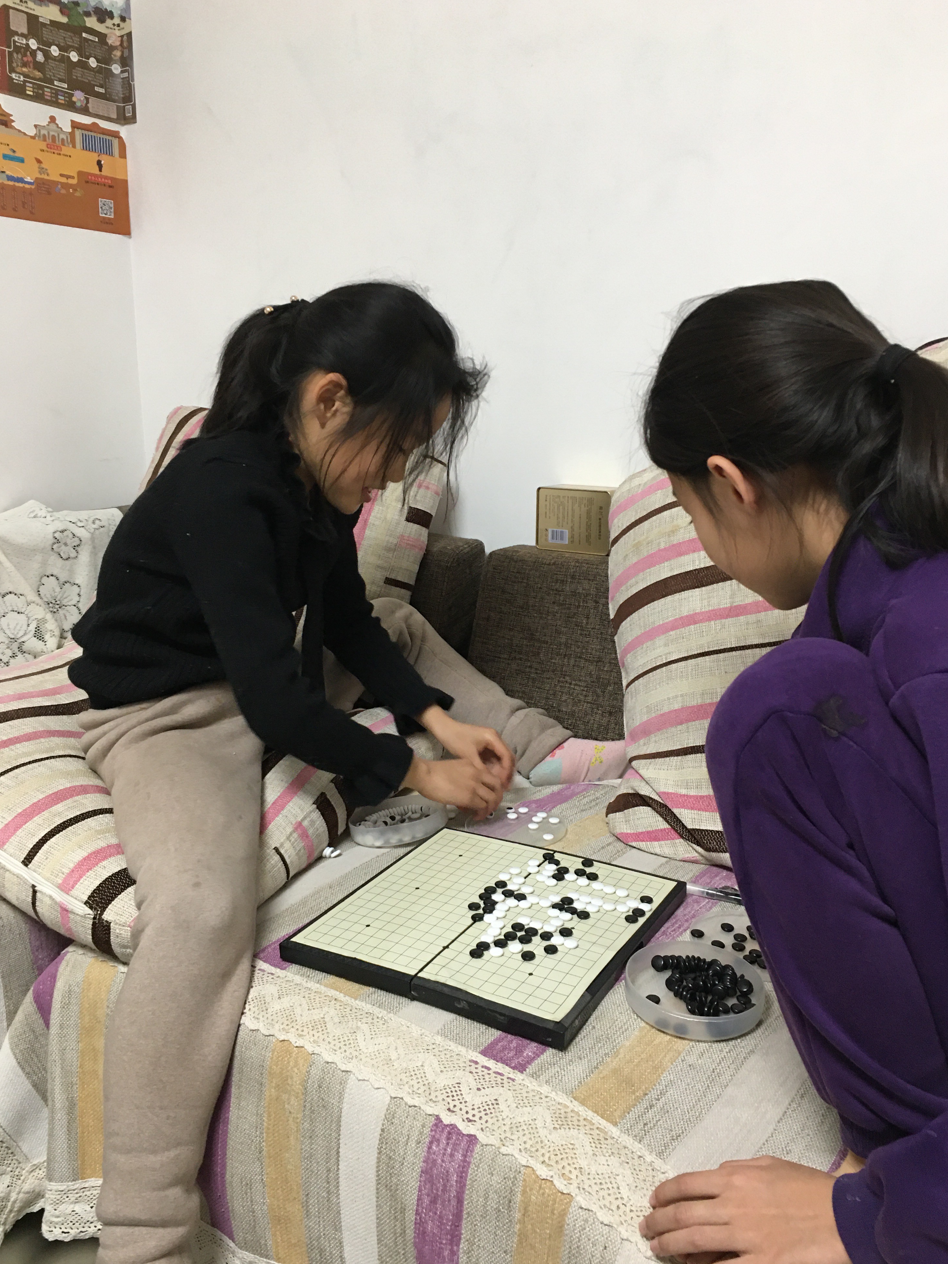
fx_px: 1096
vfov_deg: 60.0
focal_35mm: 30
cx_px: 477
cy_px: 631
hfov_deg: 46.8
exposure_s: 1/17
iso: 80
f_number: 2.2
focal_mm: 4.15
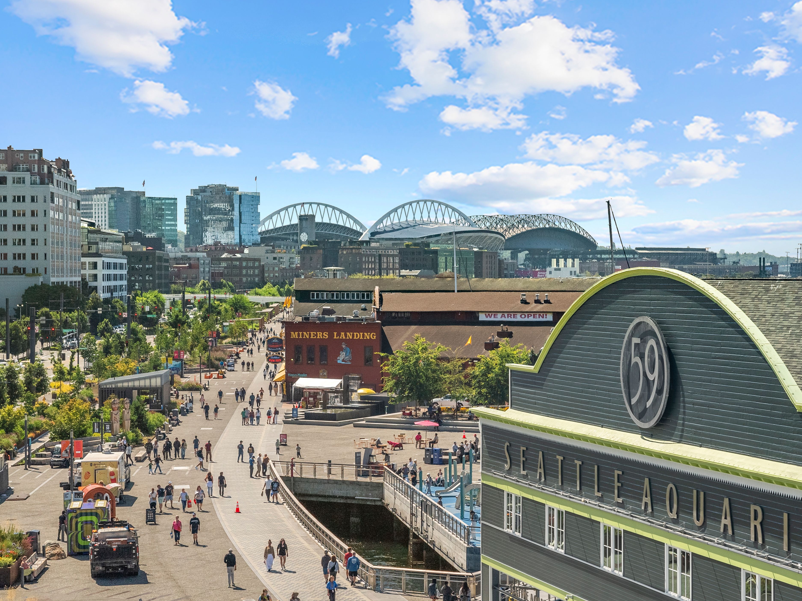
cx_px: 446
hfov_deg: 25.6
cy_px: 302
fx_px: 1761
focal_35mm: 76
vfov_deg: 19.4
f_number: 8
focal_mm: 70
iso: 400
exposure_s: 1/400
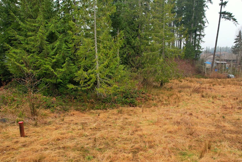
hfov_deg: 63.1
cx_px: 146
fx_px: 195
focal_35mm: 29
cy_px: 96
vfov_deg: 44.7
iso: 150
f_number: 2.8
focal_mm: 8.38
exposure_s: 1/500
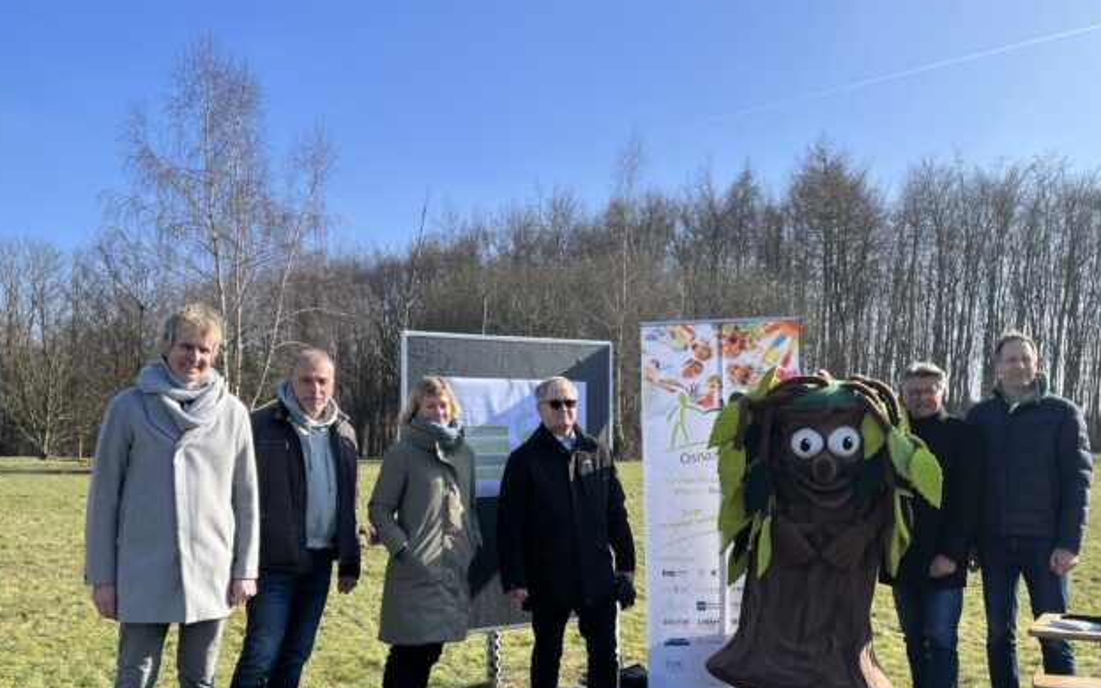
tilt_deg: -0.4
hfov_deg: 56.7
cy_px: 453
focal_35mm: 34
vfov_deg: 36.9
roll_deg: -2.2
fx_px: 1020
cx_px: 581
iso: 50
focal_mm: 5.1
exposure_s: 1/1776
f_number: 1.6
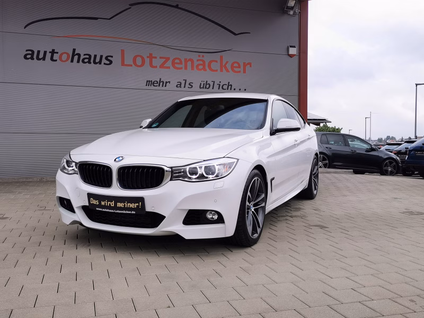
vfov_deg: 41.8
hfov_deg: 54.0
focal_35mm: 34
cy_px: 159
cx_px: 212
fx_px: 416
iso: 50
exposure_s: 1/2463
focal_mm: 5.58
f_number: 1.8
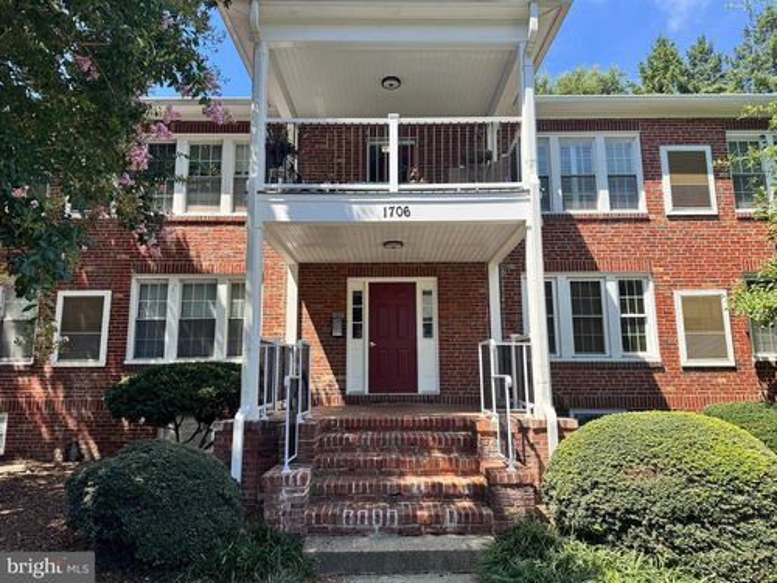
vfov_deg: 56.8
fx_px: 539
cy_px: 292
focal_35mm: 24
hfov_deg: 71.6
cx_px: 388
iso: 80
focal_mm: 6.76
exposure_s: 1/1366
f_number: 1.78
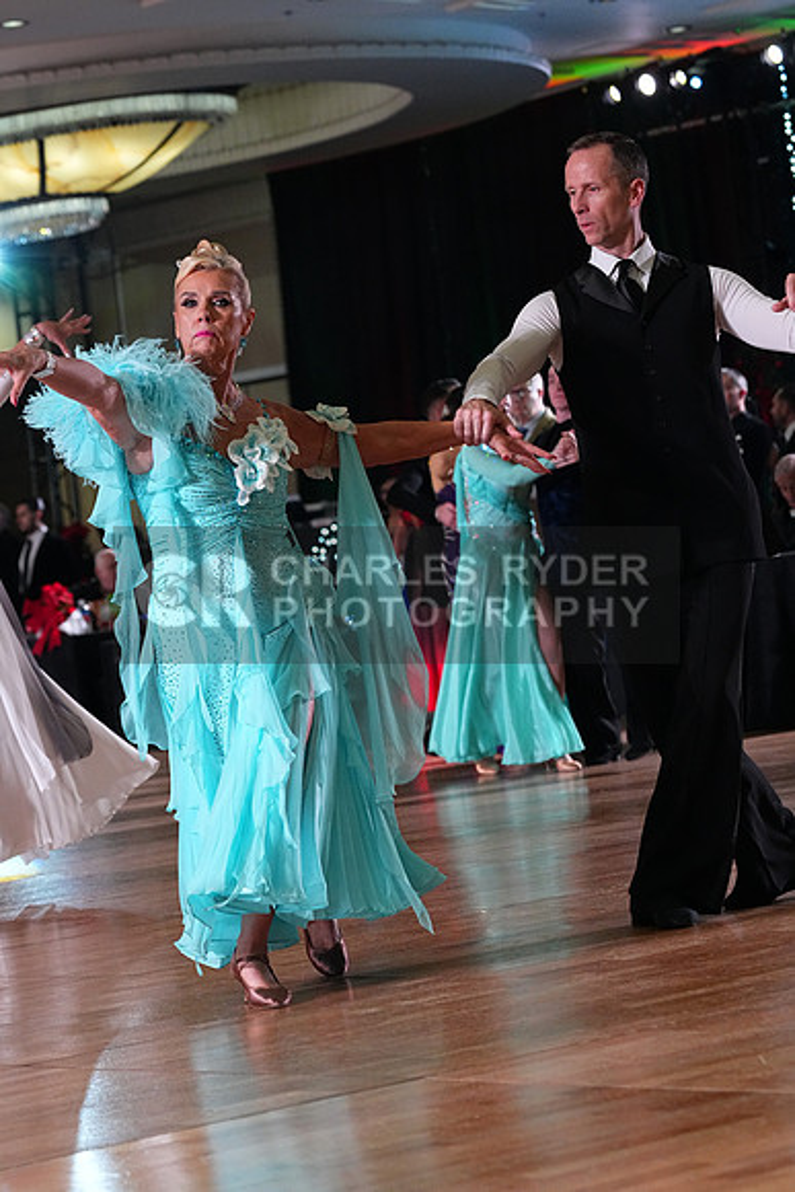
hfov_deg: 11.8
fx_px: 3840
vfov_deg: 17.6
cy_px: 596
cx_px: 398
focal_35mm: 116
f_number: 5.6
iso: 6400
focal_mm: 116
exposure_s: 1/400
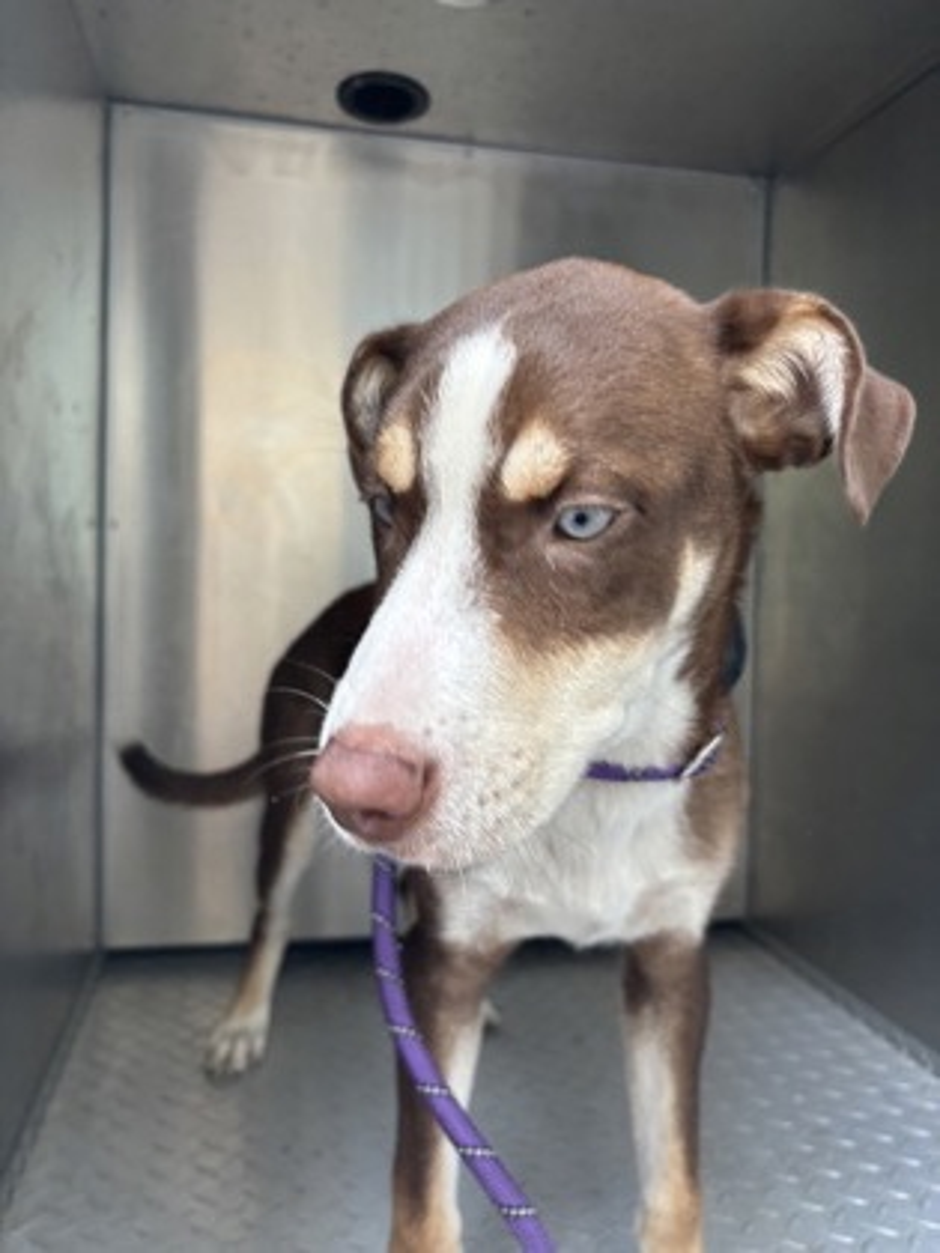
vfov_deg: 67.3
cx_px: 470
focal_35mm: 26
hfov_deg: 53.1
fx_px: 941
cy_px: 626
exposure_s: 1/121
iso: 100
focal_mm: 5.96
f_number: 1.6
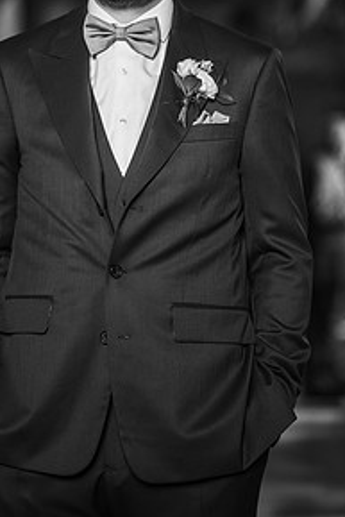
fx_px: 1895
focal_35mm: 132
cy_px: 150
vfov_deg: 15.5
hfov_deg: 10.4
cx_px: 153
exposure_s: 1/200
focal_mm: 85
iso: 320
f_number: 1.8
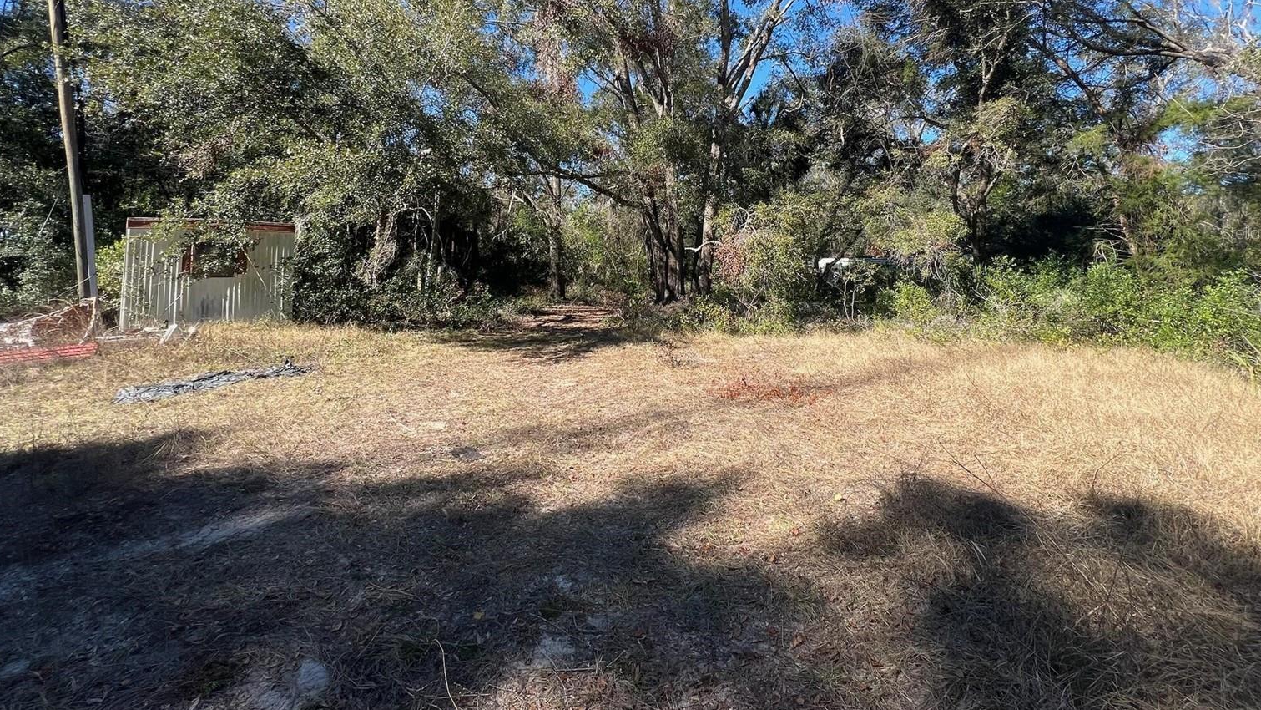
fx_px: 502
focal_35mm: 15
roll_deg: +1.1
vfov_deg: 68.4
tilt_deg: +5.5
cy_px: 232
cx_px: 633
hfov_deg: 103.0
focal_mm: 1.57
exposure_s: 1/467
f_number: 1.8
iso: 32
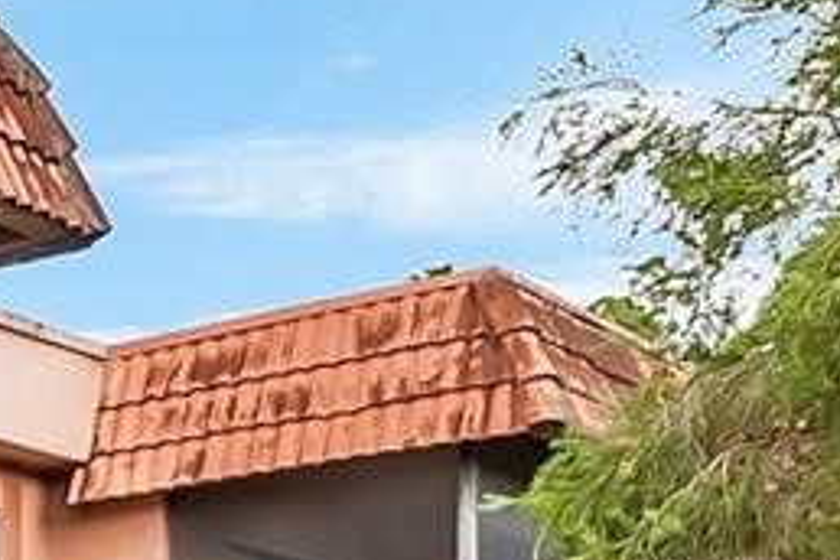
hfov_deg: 14.4
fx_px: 2170
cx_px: -1185
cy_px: 912
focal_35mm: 93
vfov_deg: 13.6
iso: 100
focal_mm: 10
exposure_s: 1/250
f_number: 8
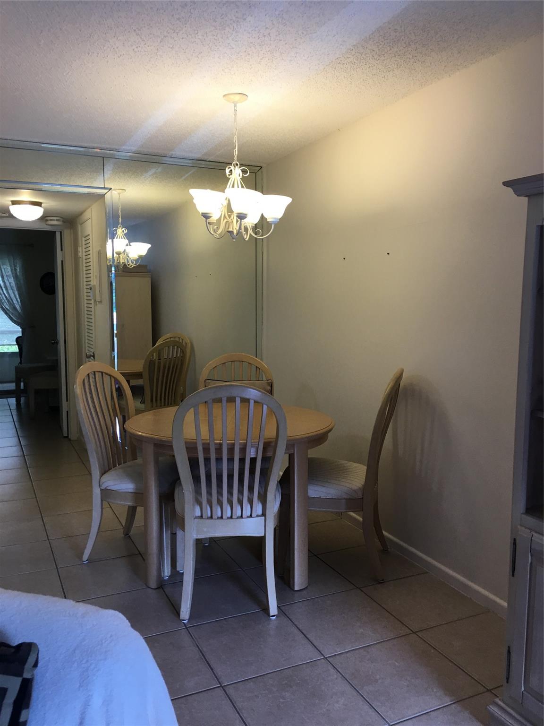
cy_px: 363
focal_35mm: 29
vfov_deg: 61.7
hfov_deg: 48.2
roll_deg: -0.9
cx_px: 272
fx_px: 608
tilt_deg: -1.8
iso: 25
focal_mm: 4.15
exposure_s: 1/30
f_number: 2.2
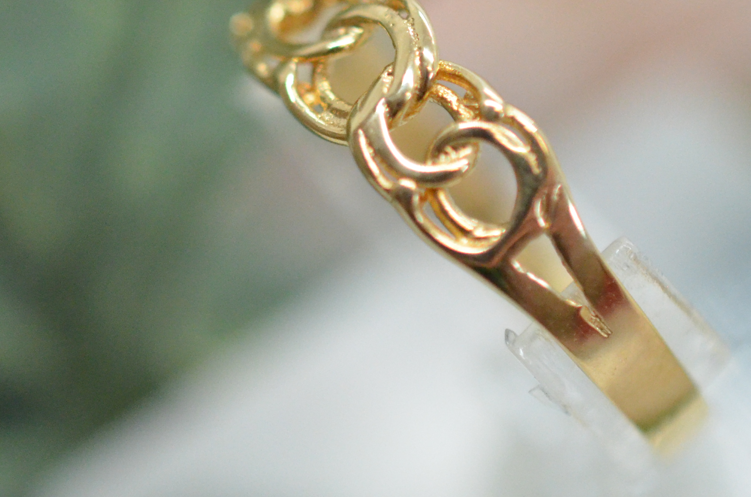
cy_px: 99
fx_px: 3060
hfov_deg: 14.0
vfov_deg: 9.3
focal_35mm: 147
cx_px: 416
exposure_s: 1/2000
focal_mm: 40
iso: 3200
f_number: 4
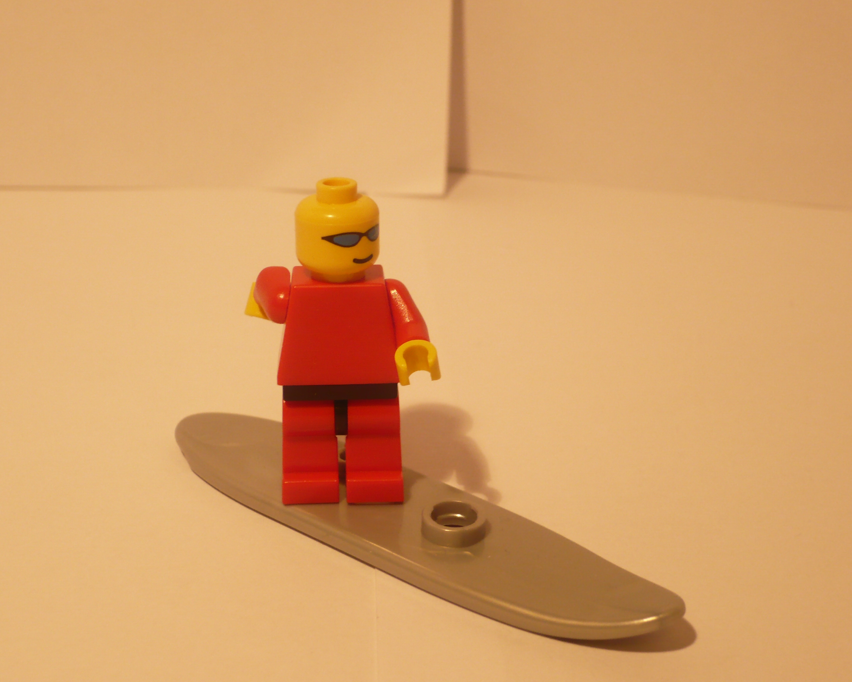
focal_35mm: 63
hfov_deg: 30.0
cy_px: 341
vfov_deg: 24.2
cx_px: 417
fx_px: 1589
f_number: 3.7
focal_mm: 9.9
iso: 200
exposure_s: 1/25
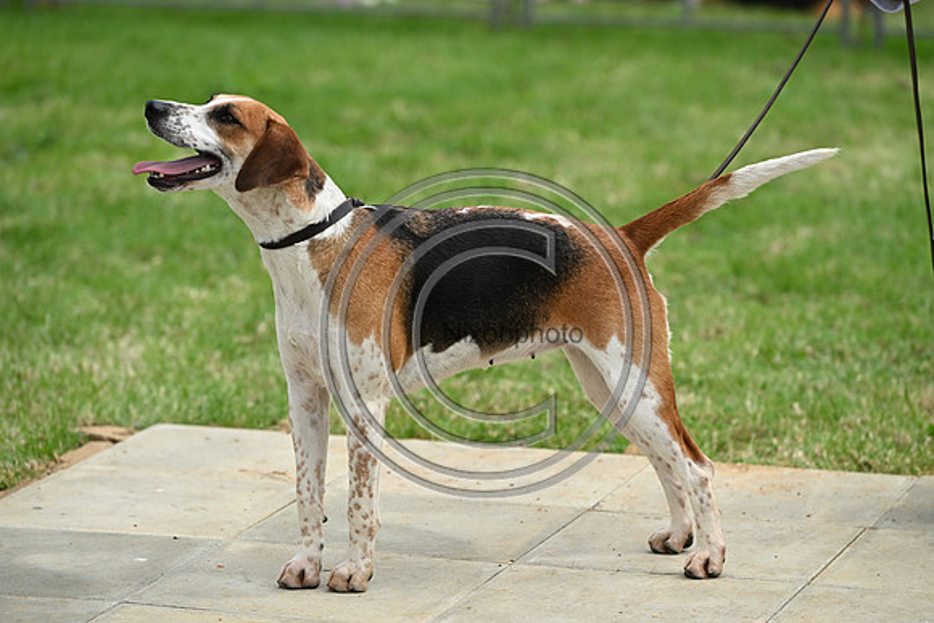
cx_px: 467
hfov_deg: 12.1
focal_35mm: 170
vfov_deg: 8.1
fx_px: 4411
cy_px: 312
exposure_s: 1/1000
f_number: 4.5
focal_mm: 170
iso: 160
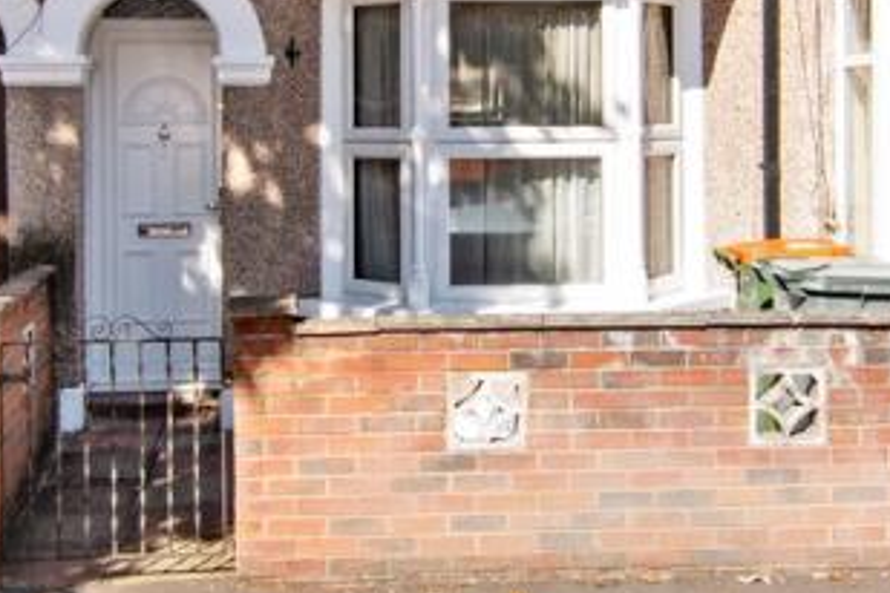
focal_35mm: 55
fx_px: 1351
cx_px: 418
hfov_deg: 36.4
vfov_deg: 24.3
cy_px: 94
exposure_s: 1/50
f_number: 10
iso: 100
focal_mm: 11
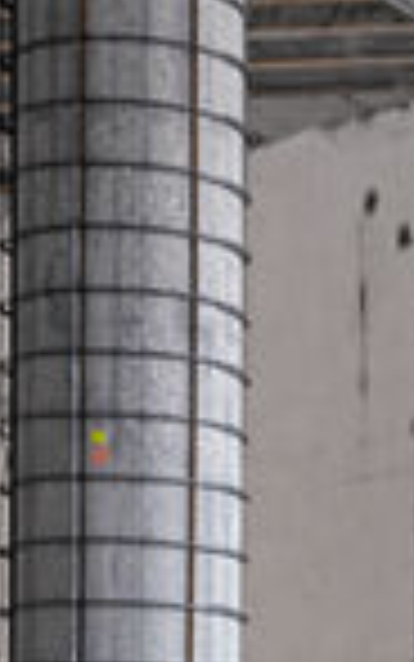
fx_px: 3440
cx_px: 1166
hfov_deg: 6.4
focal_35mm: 191
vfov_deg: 10.5
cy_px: 1079
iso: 500
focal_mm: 34.5
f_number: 8
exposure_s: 1/6
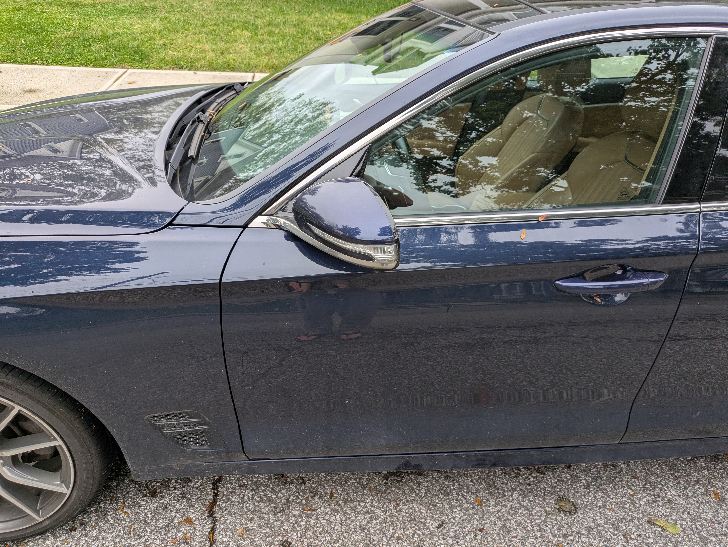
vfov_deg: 54.9
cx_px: 364
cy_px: 274
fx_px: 526
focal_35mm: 25
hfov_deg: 69.4
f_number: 1.89
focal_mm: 5.43
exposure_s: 1/208
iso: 39
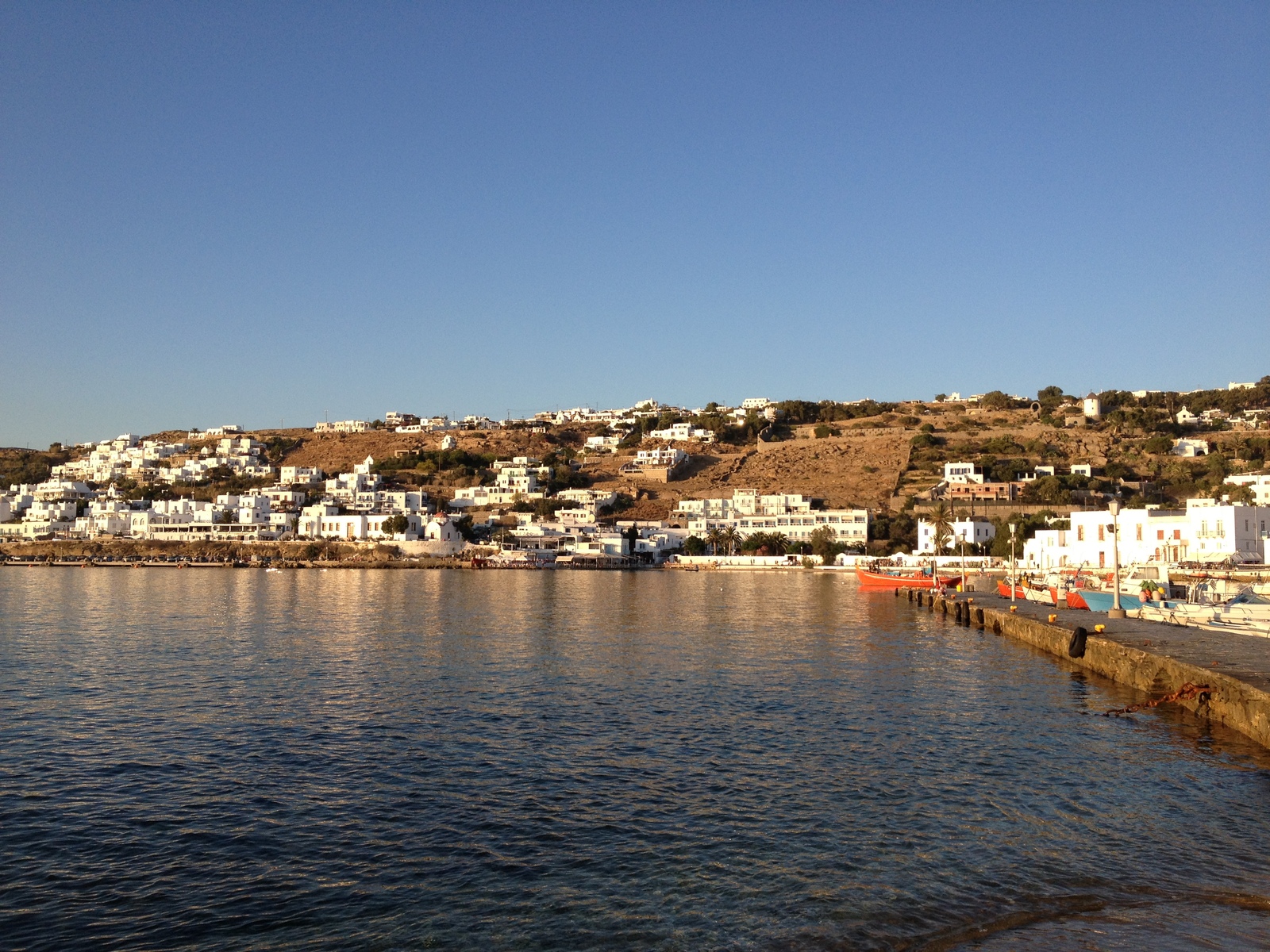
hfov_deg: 52.6
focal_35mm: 35
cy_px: 476
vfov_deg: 40.7
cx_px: 635
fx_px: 1284
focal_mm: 4.28
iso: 50
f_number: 2.4
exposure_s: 1/836
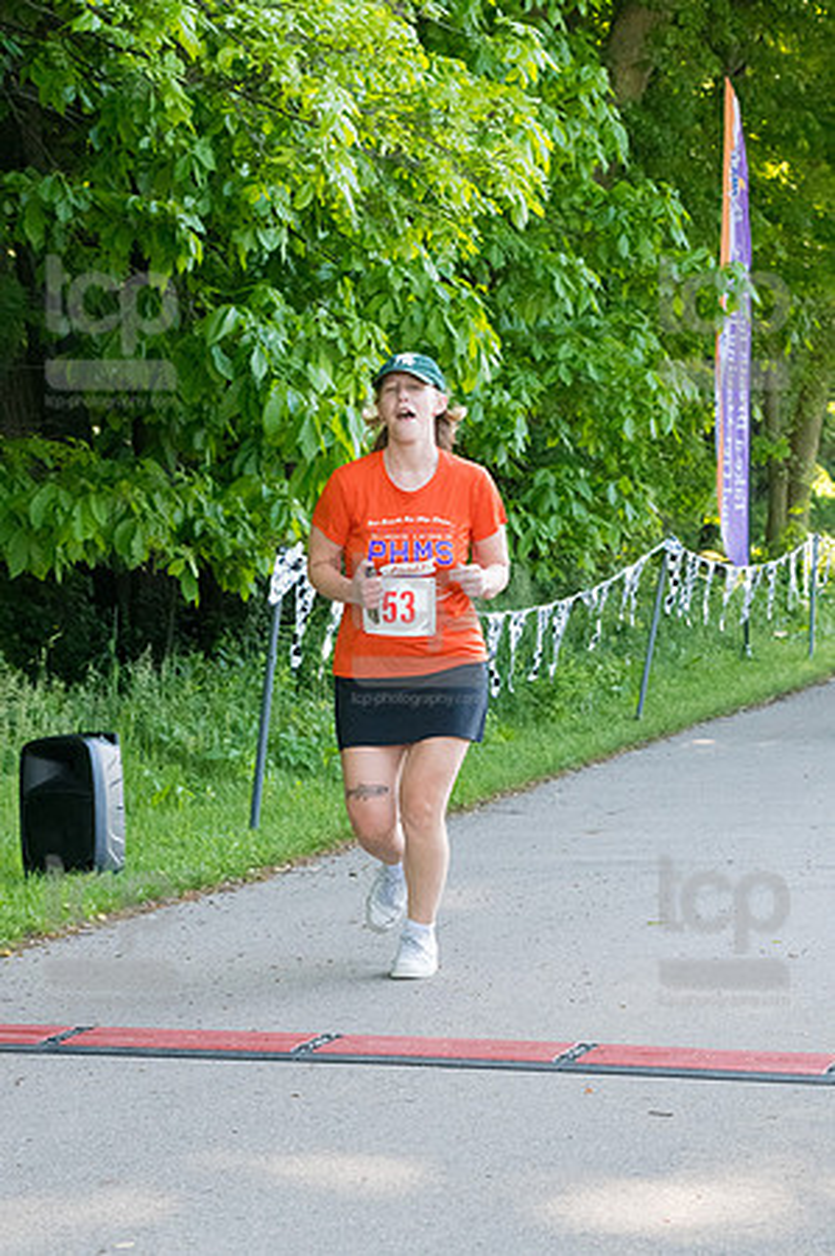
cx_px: 418
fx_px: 3661
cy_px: 628
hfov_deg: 13.0
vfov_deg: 19.5
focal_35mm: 105
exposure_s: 1/1250
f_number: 5.6
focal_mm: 70
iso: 3200
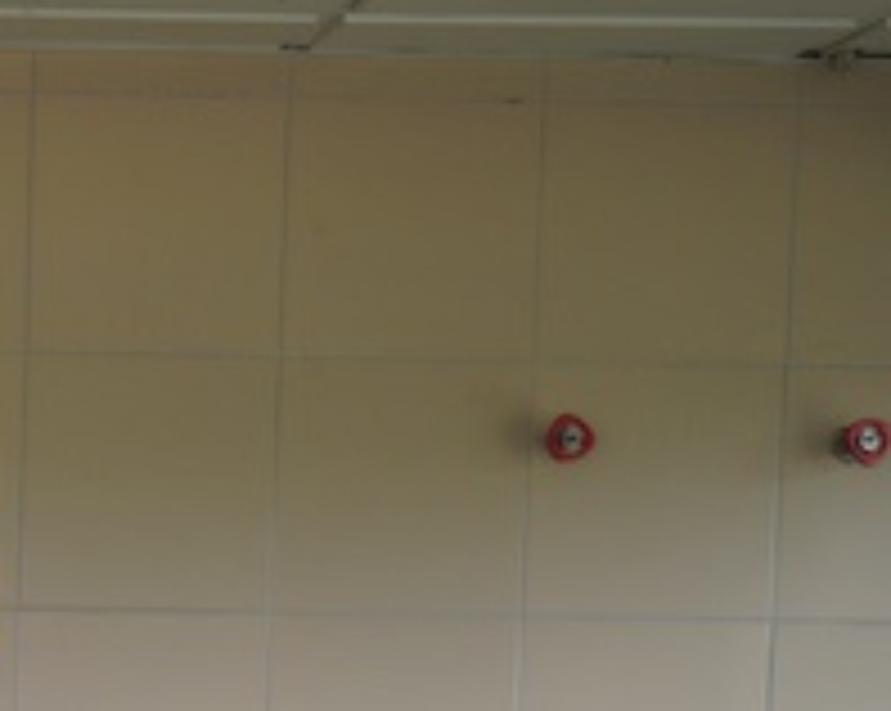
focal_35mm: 114
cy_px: 1141
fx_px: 3003
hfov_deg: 15.3
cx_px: -549
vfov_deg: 12.7
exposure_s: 1/200
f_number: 2.8
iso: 125
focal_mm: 30
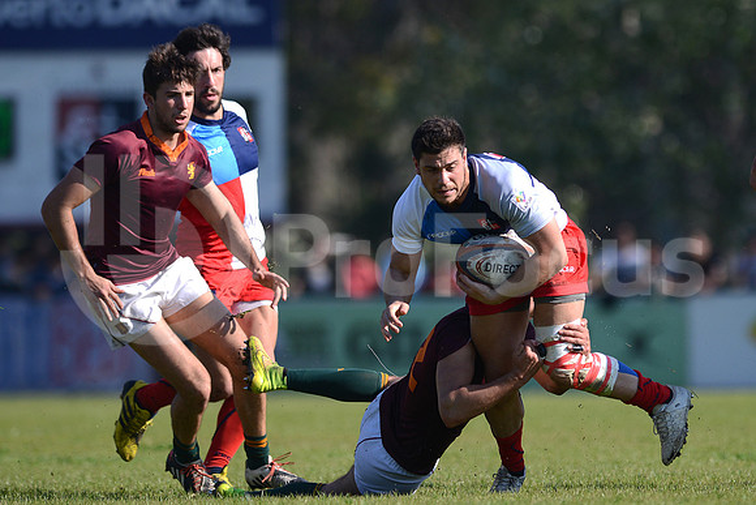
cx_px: 378
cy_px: 252
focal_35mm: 420
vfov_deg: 3.3
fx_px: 8822
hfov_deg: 4.9
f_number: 4
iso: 400
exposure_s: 1/3200
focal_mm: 420
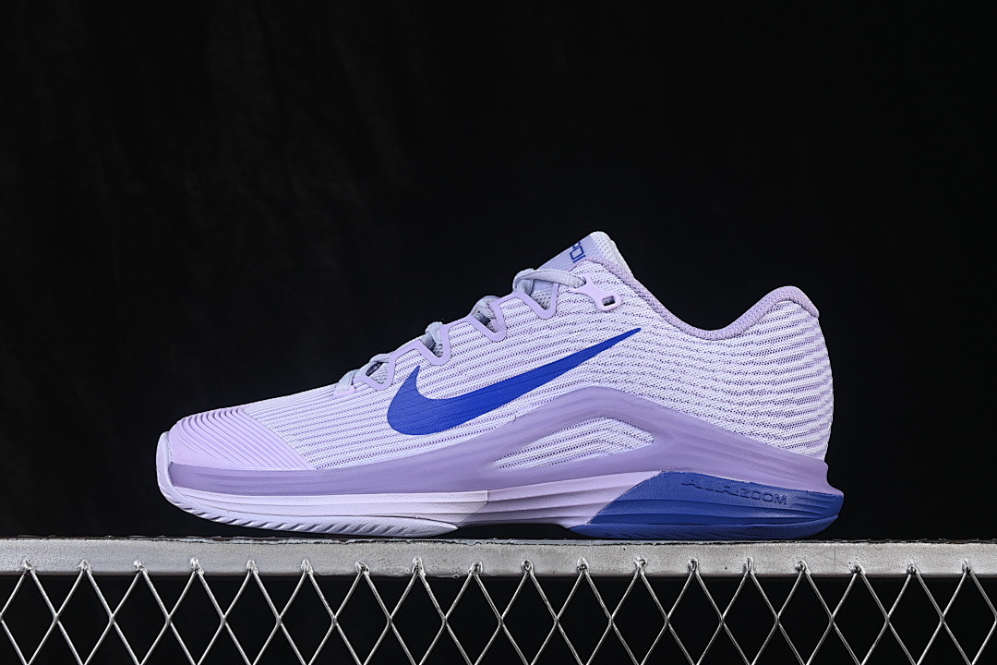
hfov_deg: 27.0
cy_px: 332
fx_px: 2077
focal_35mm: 75
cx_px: 498
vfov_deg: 18.2
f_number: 8
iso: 160
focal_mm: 50
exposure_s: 1/80
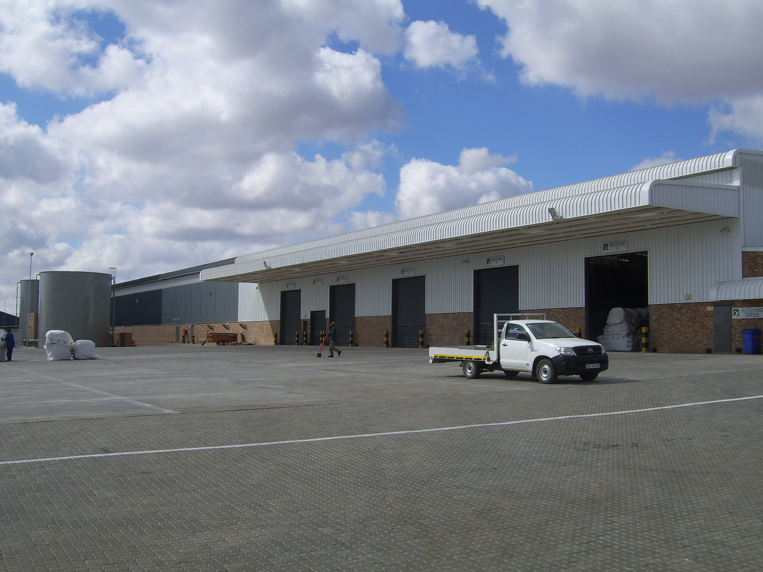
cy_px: 286
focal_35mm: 38
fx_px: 838
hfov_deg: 49.0
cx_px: 382
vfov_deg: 37.7
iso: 50
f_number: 6.4
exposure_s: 1/640
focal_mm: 7.8
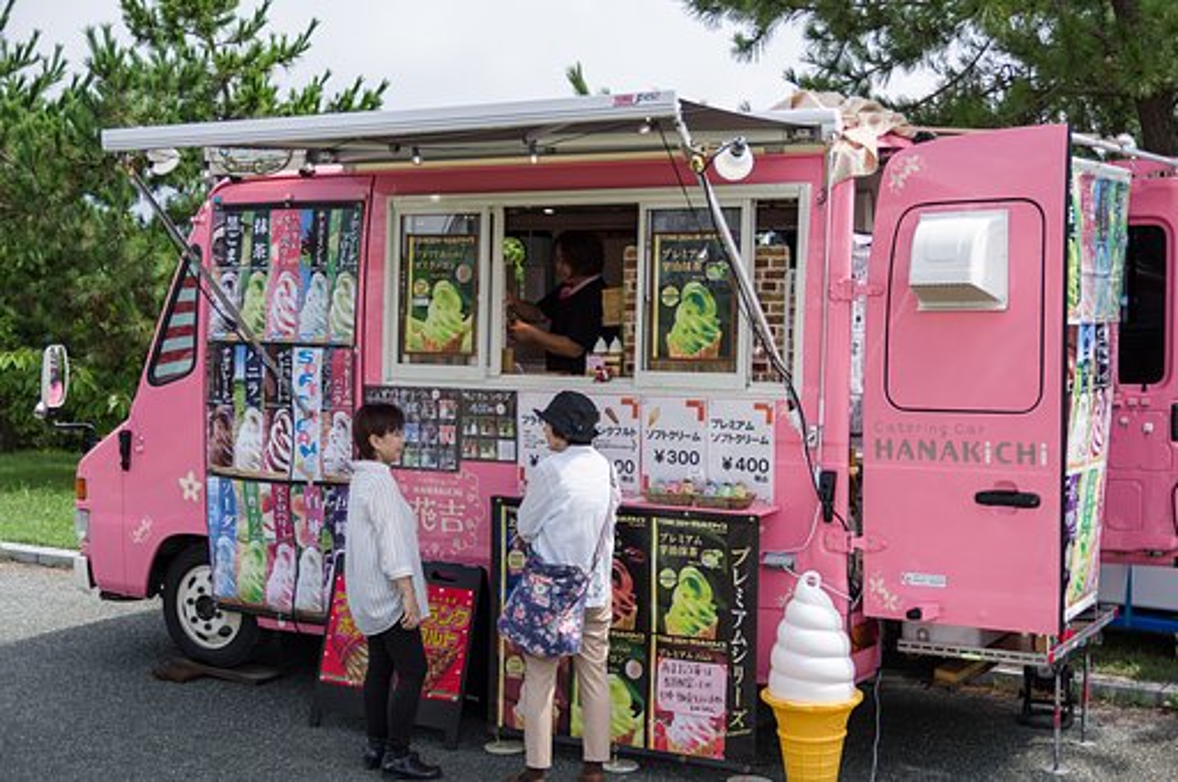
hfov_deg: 40.0
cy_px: 391
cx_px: 589
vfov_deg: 27.2
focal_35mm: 50
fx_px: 1618
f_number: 2.8
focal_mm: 33
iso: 200
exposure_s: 1/1250
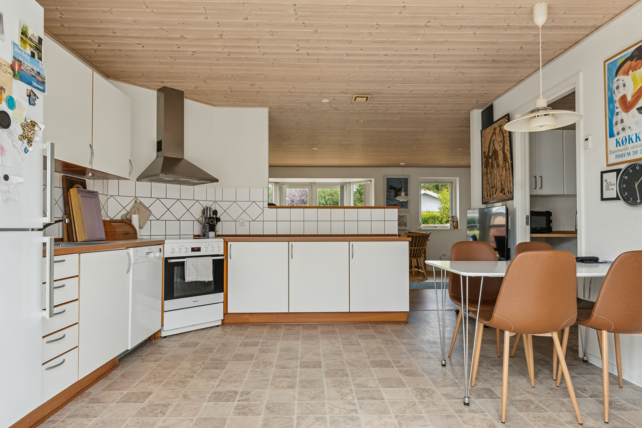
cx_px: 321
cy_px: 214
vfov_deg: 54.6
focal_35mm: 23
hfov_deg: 75.5
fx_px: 415
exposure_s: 1/80
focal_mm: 15.5
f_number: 8
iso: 200
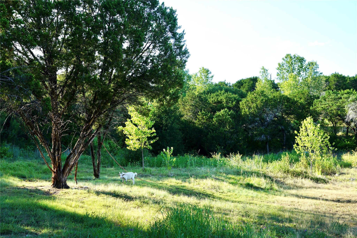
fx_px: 526
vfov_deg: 25.5
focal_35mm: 53
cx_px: 178
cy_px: 119
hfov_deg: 37.5
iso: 100
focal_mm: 53
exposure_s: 1/100
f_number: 8
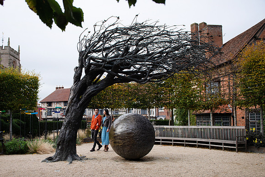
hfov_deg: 73.7
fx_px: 177
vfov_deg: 53.2
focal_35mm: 24
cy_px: 88
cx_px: 132
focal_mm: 24
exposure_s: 1/500
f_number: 5
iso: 400
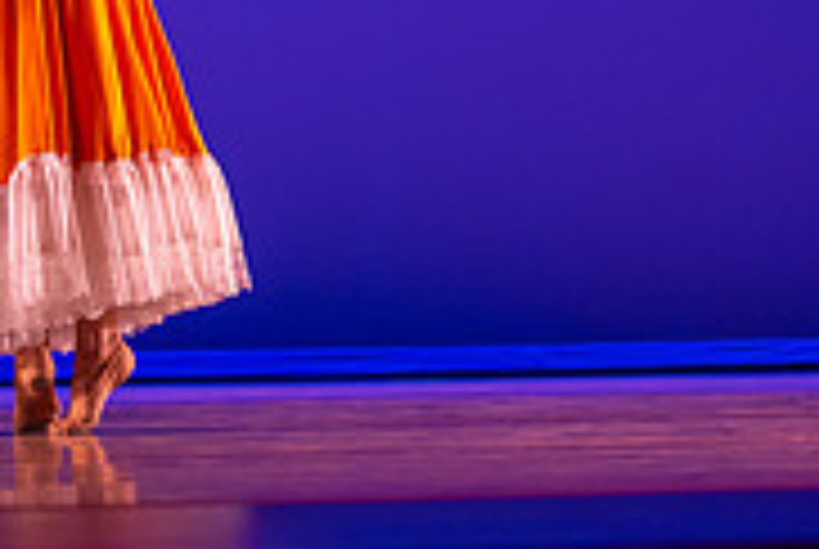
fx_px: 3988
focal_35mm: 175
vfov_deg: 7.8
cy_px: -7
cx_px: 40
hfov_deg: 11.6
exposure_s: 1/200
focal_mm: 55
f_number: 1.8
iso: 1000
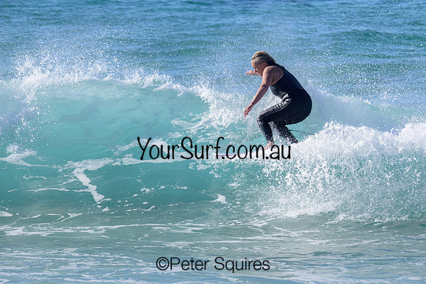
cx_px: 261
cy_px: 91
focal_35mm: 747
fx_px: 8839
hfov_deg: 2.8
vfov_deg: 1.8
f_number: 11
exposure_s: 1/1250
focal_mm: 550
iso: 720
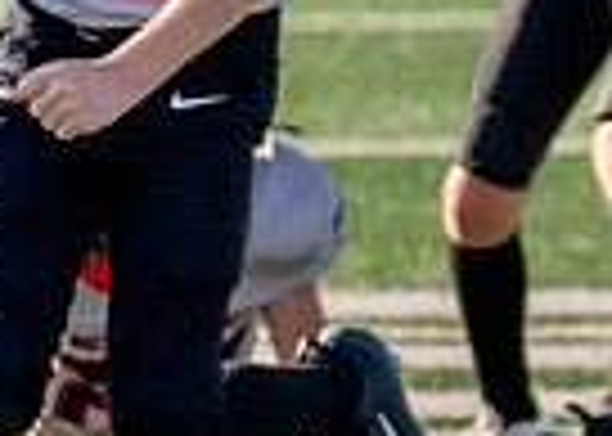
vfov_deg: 1.8
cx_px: -645
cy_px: 409
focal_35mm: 778
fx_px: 13516
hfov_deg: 2.6
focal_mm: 98
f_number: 2.8
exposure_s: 1/4000
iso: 250
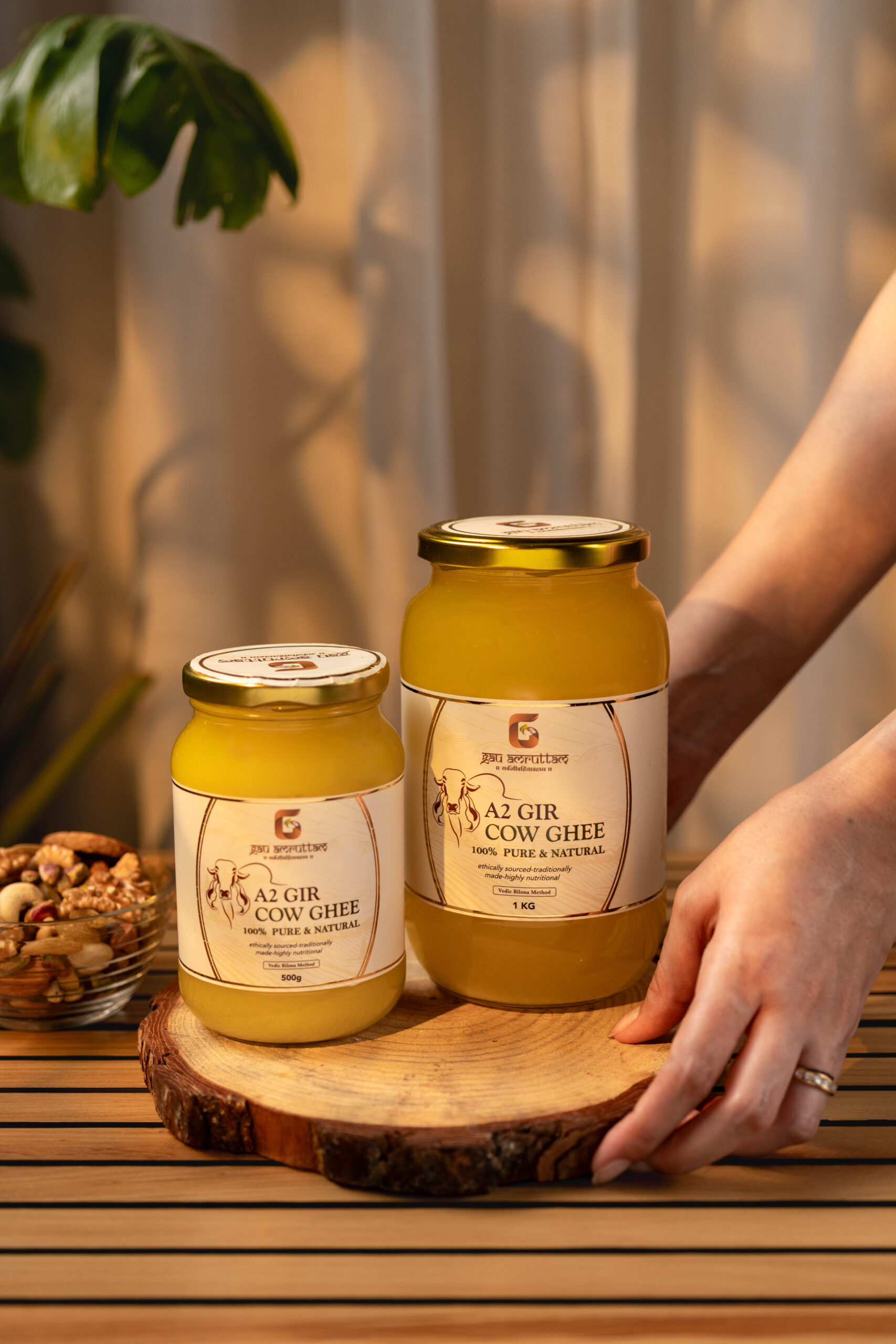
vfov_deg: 39.6
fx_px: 1866
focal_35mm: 50
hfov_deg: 27.0
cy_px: 672
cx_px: 448
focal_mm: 50
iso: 320
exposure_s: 1/160
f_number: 3.2
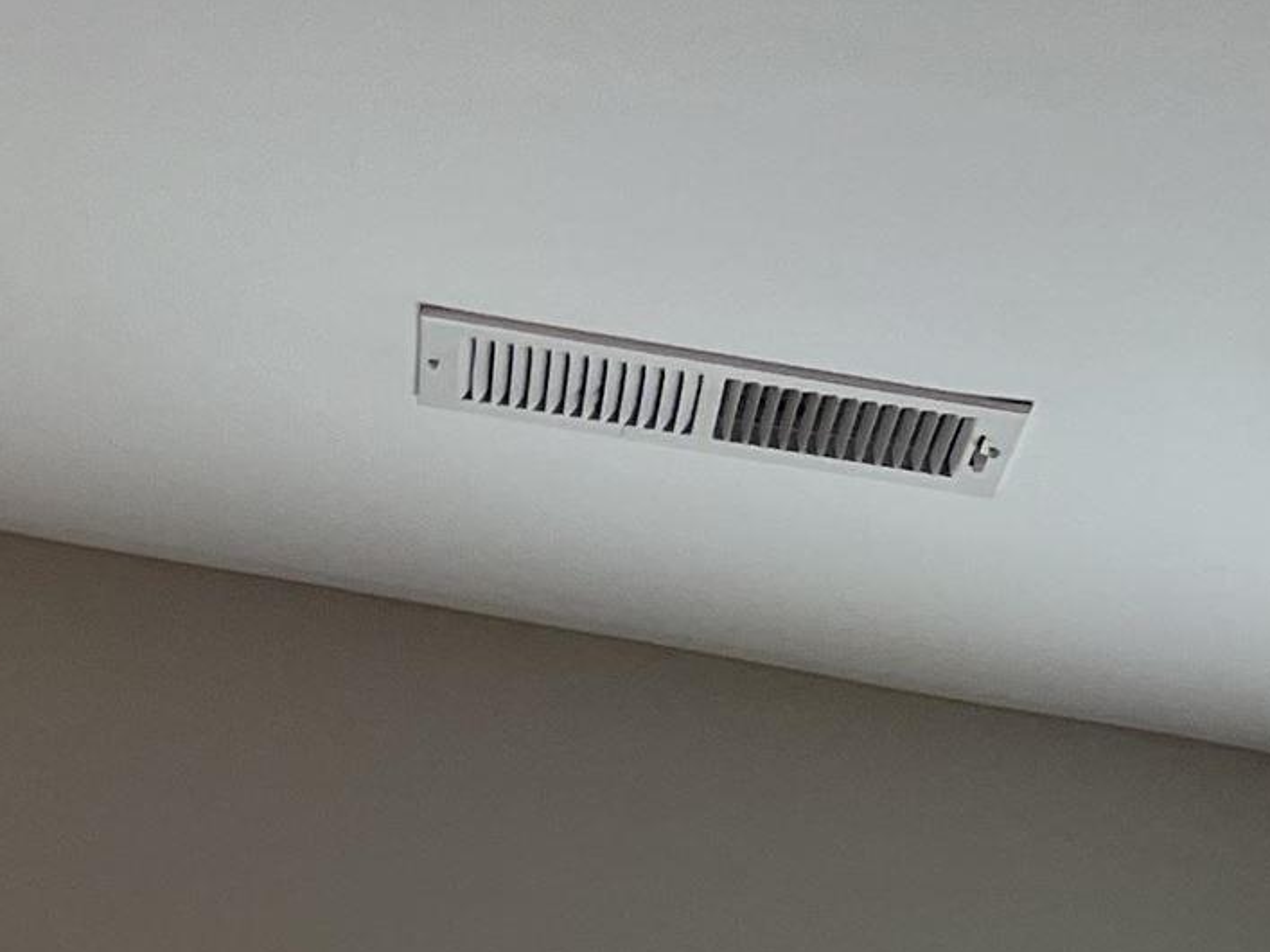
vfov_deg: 11.5
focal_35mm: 113
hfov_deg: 14.4
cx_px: -1293
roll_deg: +0.4
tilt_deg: -0.7
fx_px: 4145
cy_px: 2039
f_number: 1.5
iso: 64
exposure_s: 1/127
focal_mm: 5.7
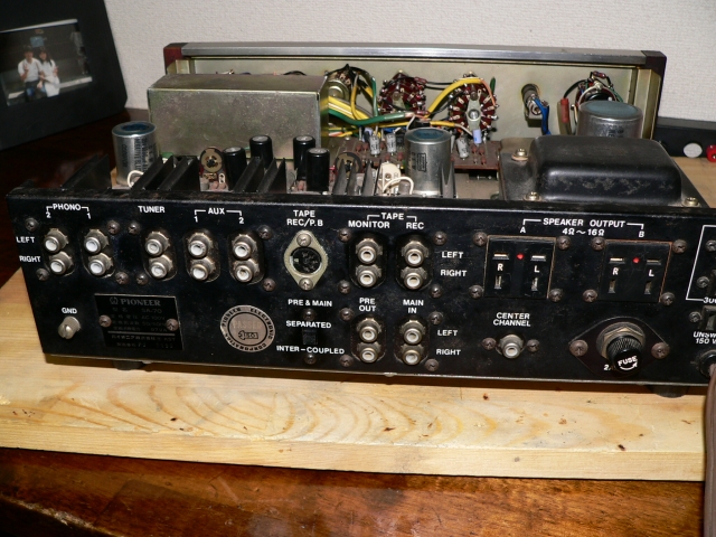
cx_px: 358
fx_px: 745
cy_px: 268
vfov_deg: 39.7
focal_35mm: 36
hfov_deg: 51.4
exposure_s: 1/60
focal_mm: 6
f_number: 2.8
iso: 100
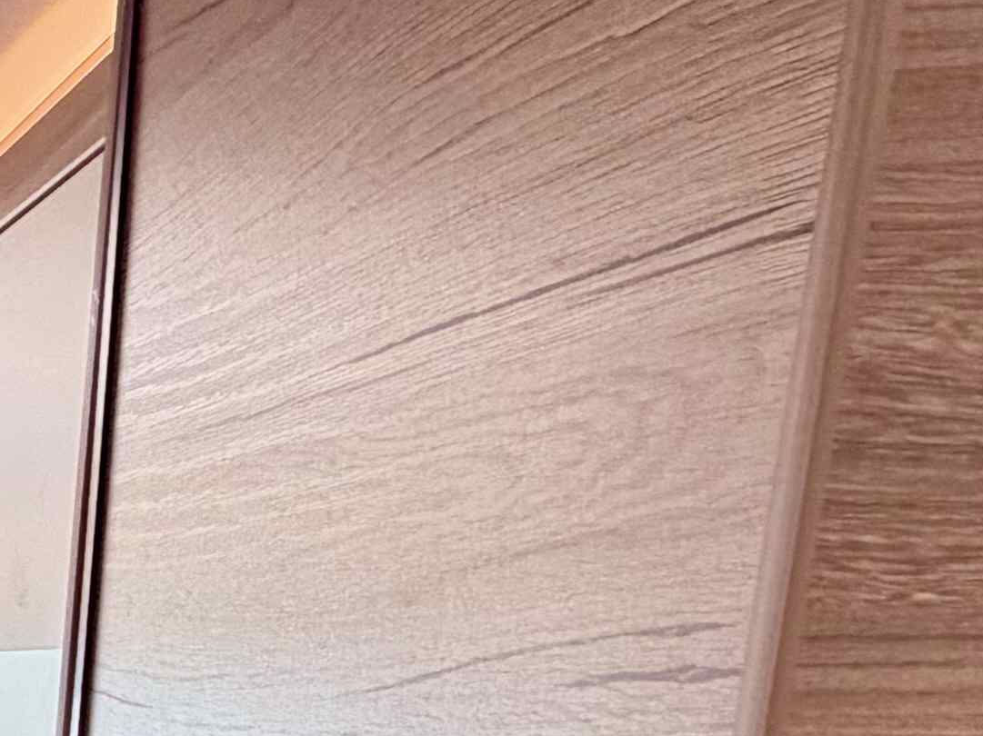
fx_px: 2101
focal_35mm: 74
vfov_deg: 17.7
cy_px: 1129
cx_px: -662
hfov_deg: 20.6
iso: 125
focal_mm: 2.22
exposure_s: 1/121
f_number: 2.2
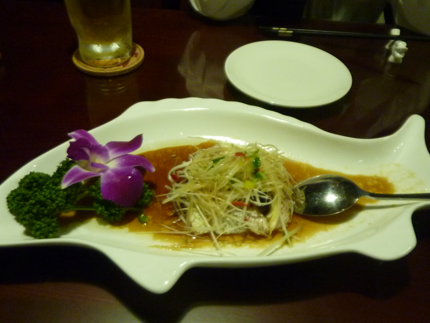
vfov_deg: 48.2
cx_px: 215
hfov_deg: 61.7
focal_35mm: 29
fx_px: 360
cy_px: 162
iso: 400
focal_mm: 4.1
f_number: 3.3
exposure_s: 1/15
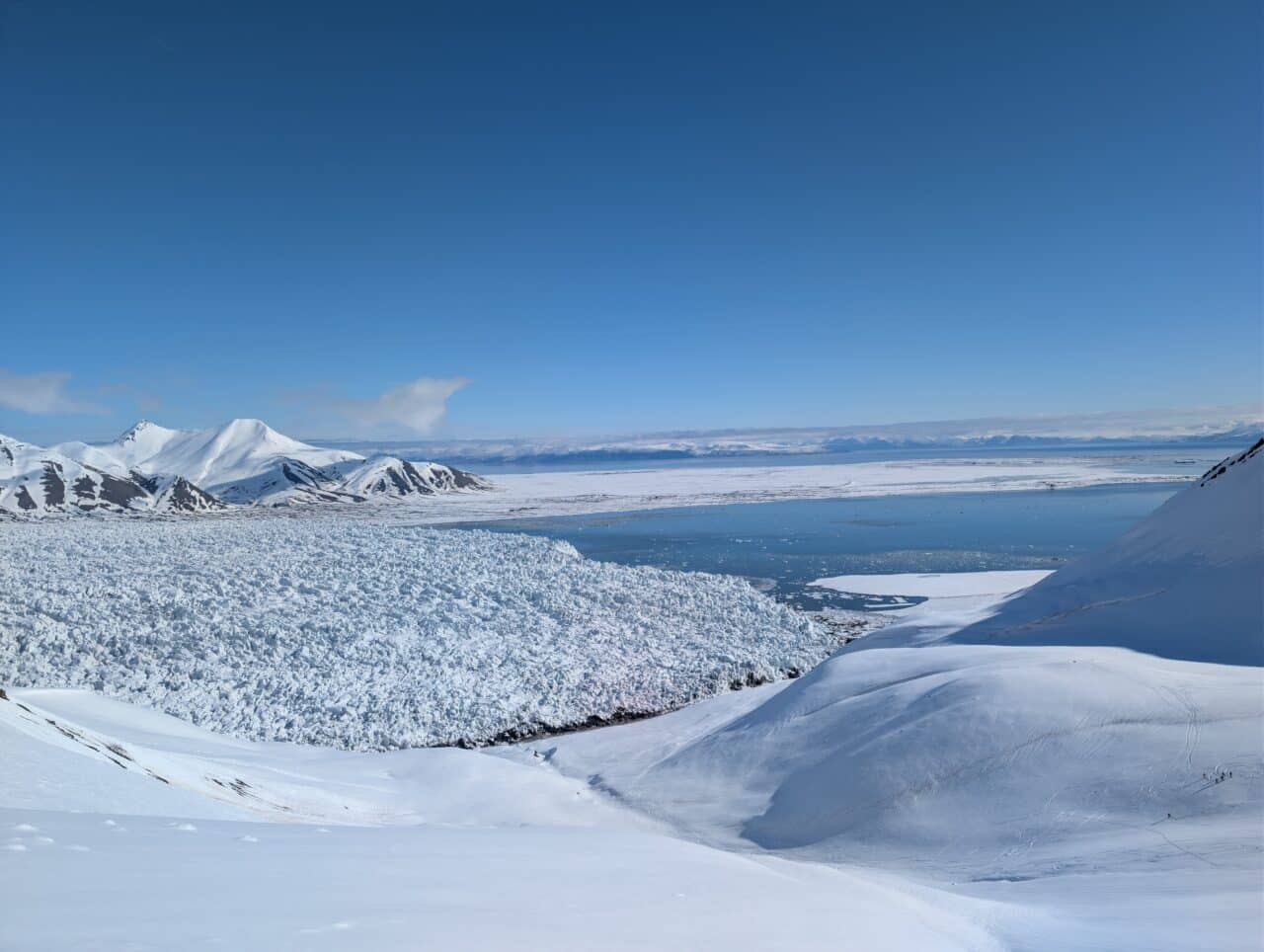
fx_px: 878
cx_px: 632
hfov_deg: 71.5
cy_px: 476
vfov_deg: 56.9
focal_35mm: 24
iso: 21
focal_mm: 6.9
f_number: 1.68
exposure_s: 1/2488
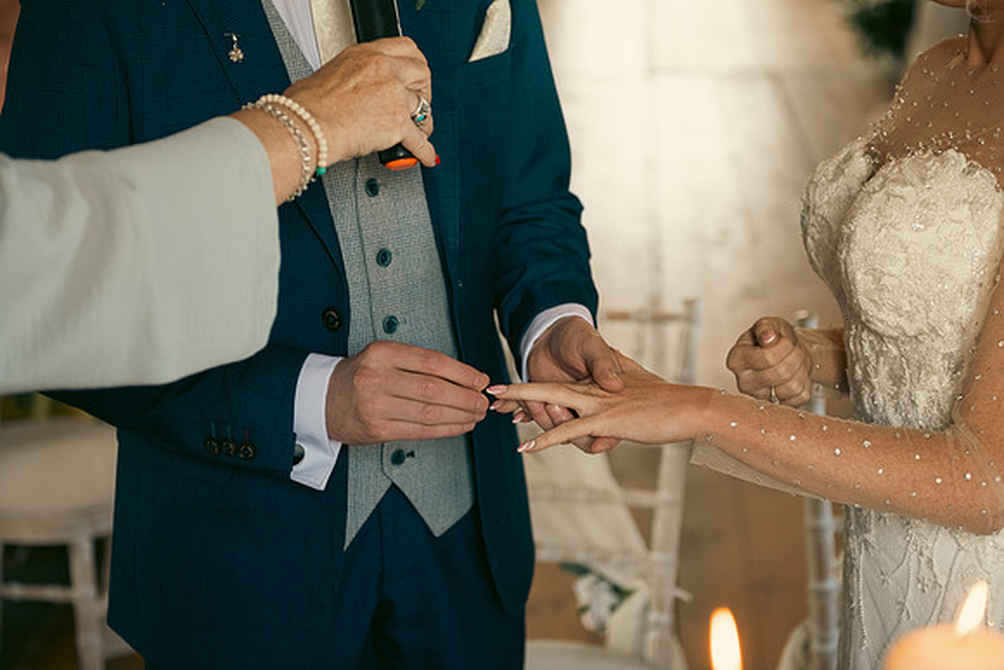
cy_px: 335
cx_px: 502
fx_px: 1953
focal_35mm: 70
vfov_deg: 19.5
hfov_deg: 28.8
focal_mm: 70
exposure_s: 1/160
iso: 640
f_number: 3.5
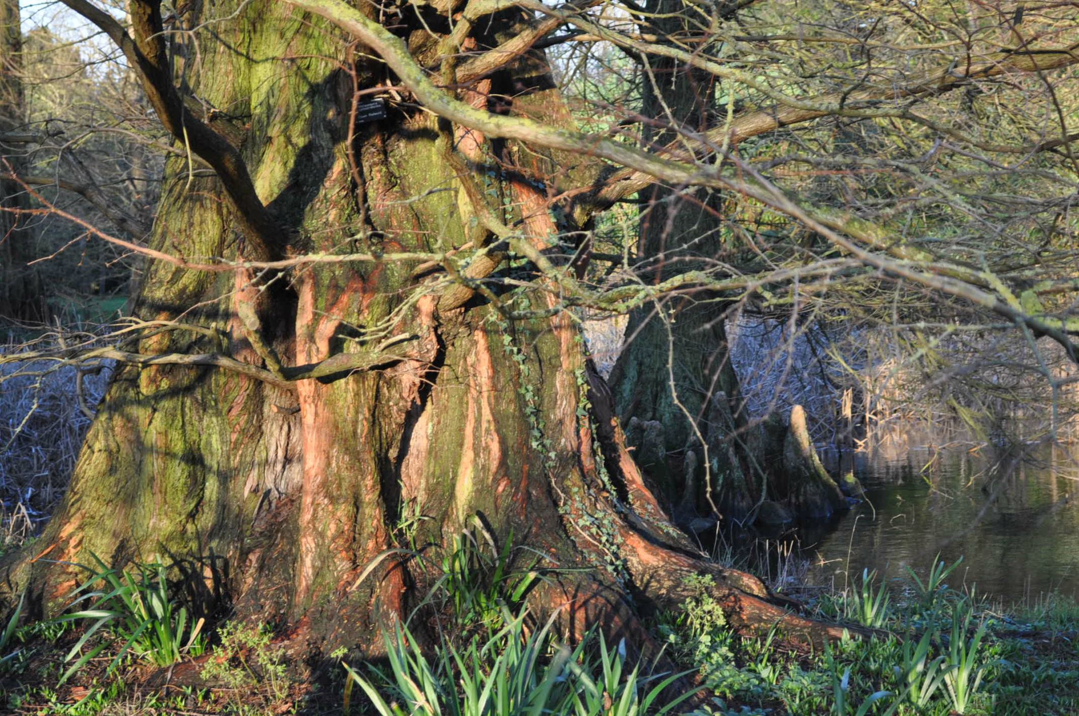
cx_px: 540
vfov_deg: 18.9
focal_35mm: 72
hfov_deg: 28.1
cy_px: 358
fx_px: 2155
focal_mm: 48
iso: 400
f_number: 5.6
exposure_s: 1/125
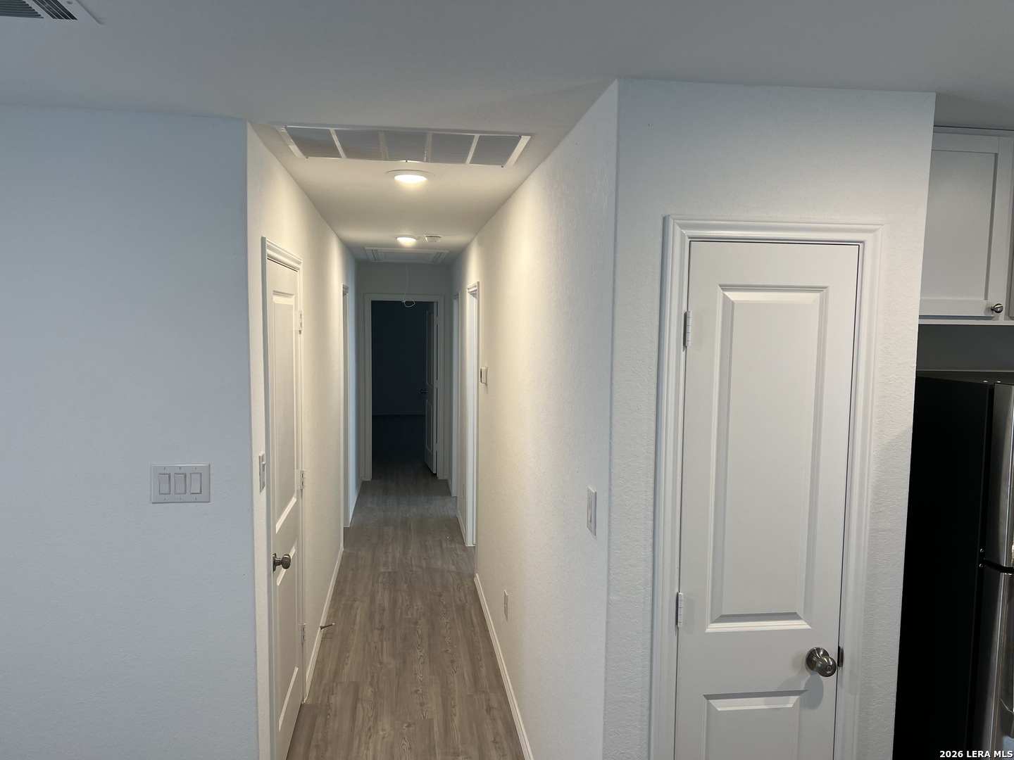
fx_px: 762
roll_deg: -0.3
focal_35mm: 26
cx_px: 507
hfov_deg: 67.3
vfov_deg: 53.1
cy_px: 380
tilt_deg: -4.2
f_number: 1.5
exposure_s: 1/120
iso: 80
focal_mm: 5.7
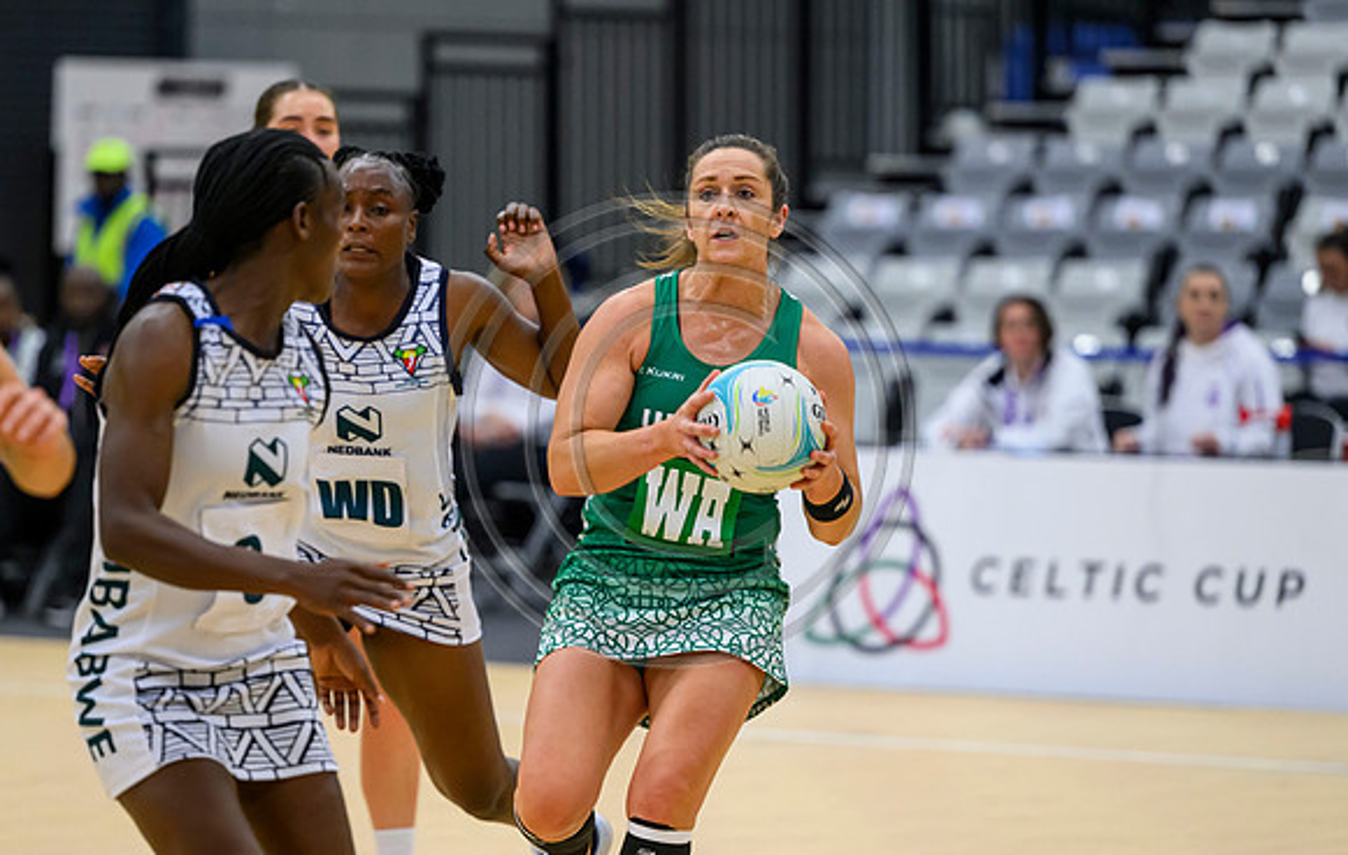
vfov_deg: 5.7
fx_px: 8636
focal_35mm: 234
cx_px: 610
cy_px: 452
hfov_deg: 8.9
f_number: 3.2
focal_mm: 180
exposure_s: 1/1000
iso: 4000
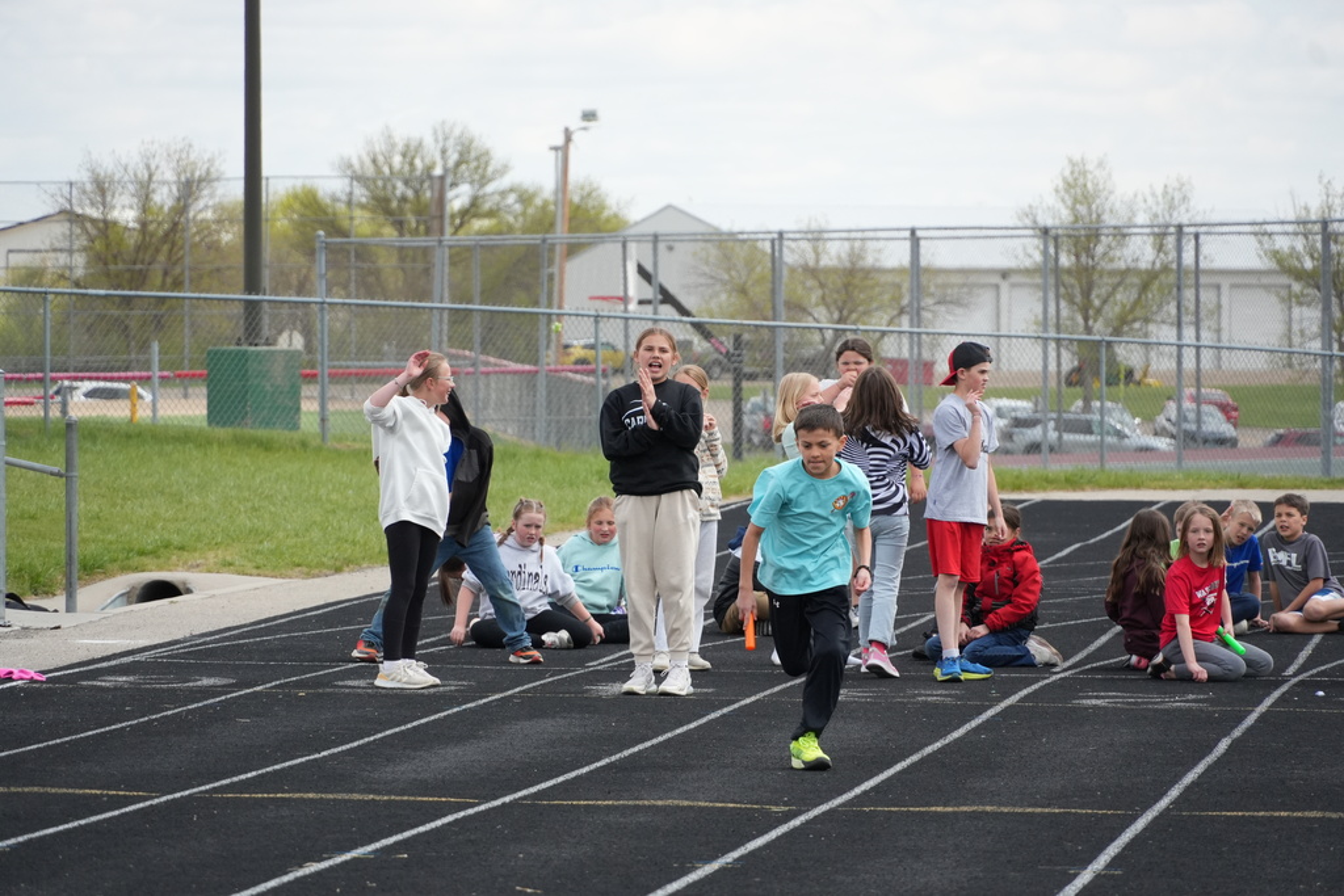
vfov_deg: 6.8
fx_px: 7561
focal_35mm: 202
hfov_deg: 10.2
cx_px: 672
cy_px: 448
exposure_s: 1/2000
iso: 800
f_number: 5.6
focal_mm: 135
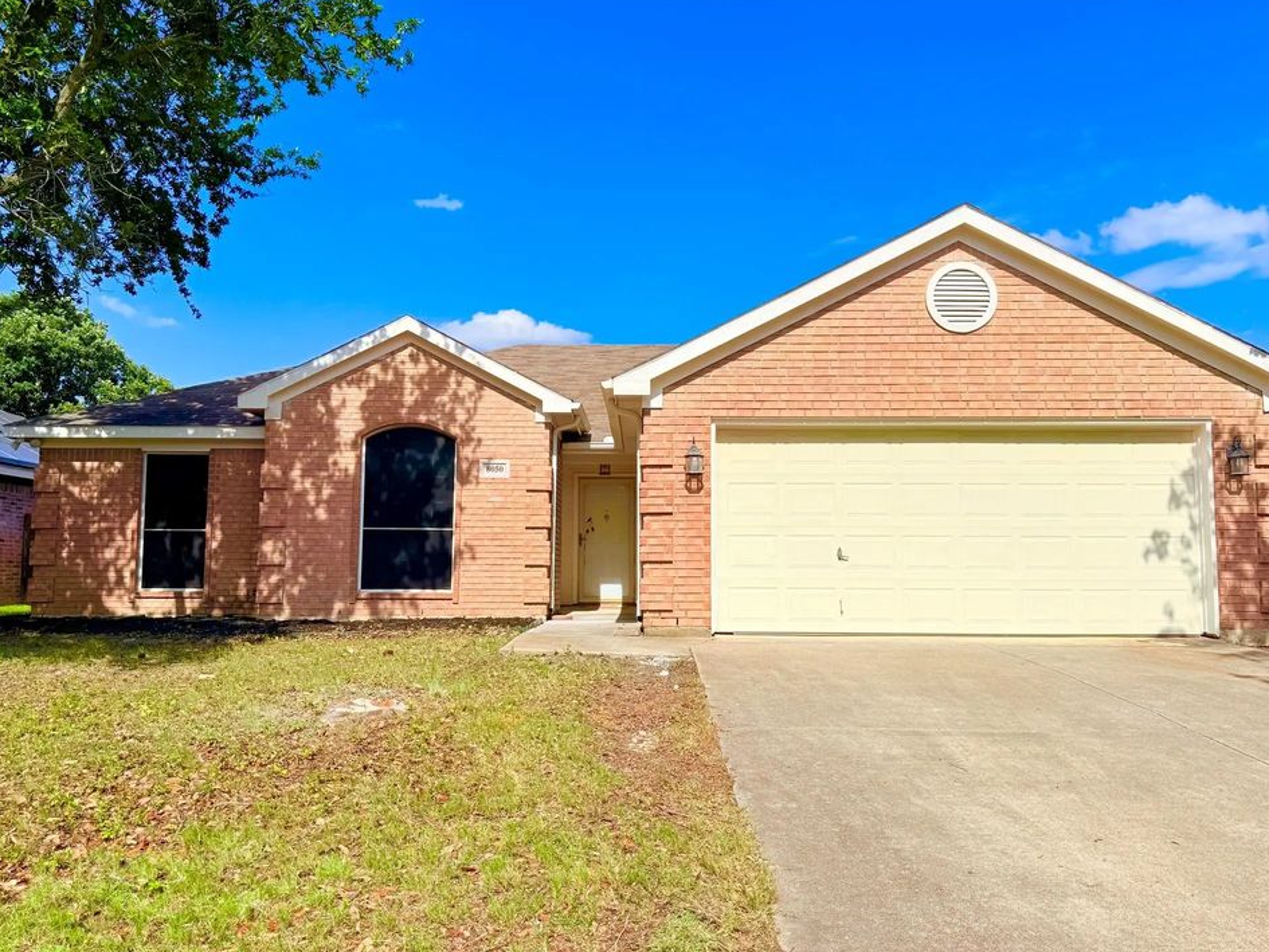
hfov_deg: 67.3
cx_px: 657
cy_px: 501
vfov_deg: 53.0
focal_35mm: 26
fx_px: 953
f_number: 1.78
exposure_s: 1/9091
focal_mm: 6.76
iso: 80
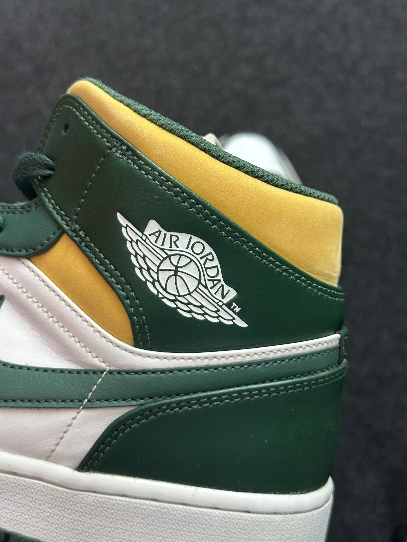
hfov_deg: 30.3
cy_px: 271
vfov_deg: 39.7
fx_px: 752
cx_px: 204
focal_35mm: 48
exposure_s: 1/33
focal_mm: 6.86
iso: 200
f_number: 1.78
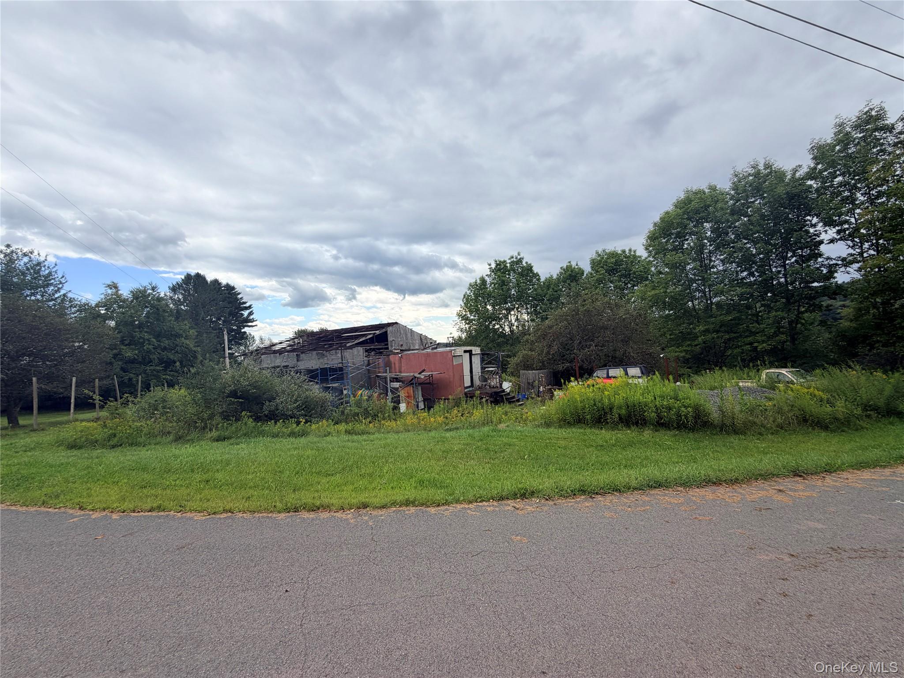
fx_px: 366
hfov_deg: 102.1
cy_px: 339
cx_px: 452
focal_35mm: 14
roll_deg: +5.0
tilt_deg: +1.7
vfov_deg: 85.7
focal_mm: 2.22
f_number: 2.2
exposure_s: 1/770
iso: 25
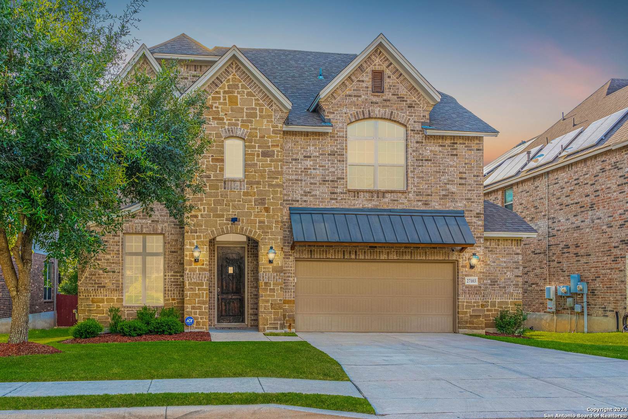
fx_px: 506
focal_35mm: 29
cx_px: 314
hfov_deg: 63.7
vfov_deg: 45.0
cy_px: 210
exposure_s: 1/1000
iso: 800
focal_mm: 29
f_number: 10
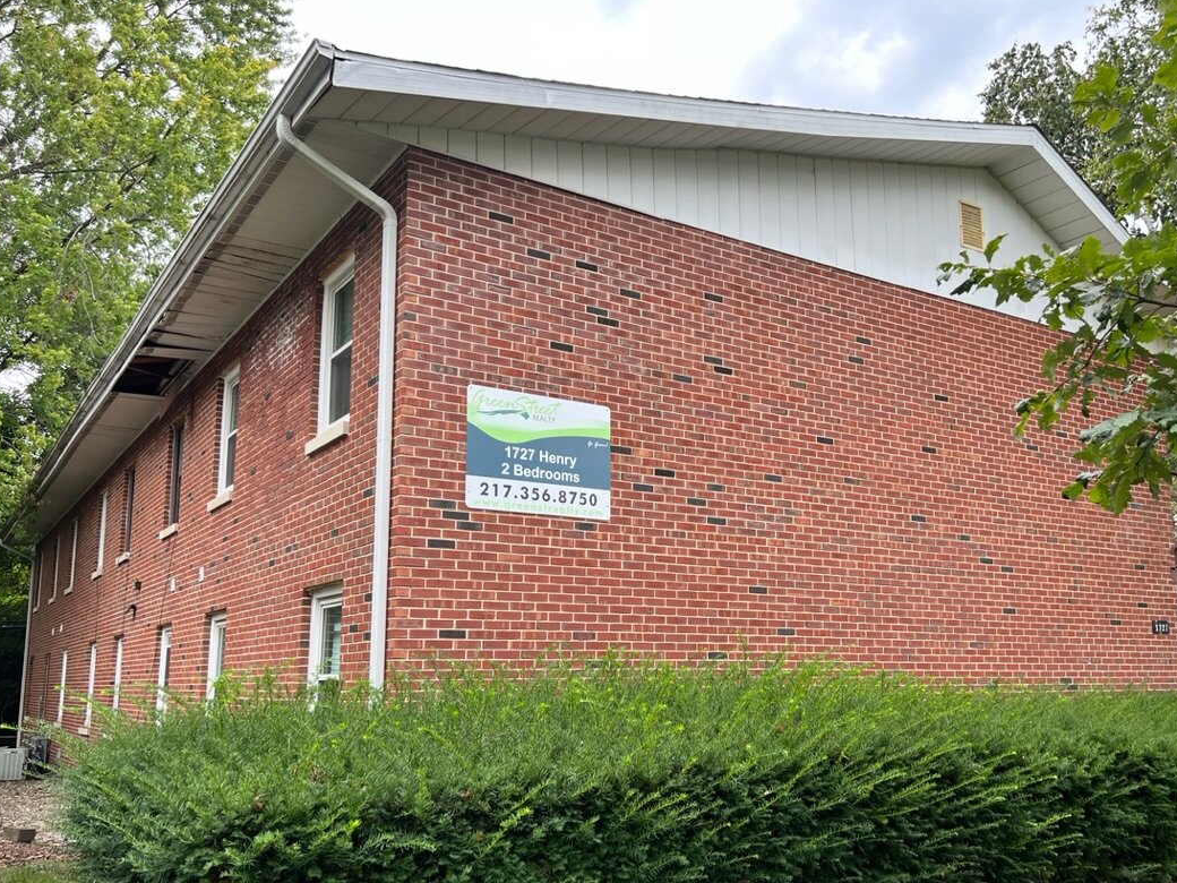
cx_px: 658
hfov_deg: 56.7
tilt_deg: +8.0
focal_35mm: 32
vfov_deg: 44.1
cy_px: 503
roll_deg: -0.3
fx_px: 1088
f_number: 1.5
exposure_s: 1/129
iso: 40
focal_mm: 5.7
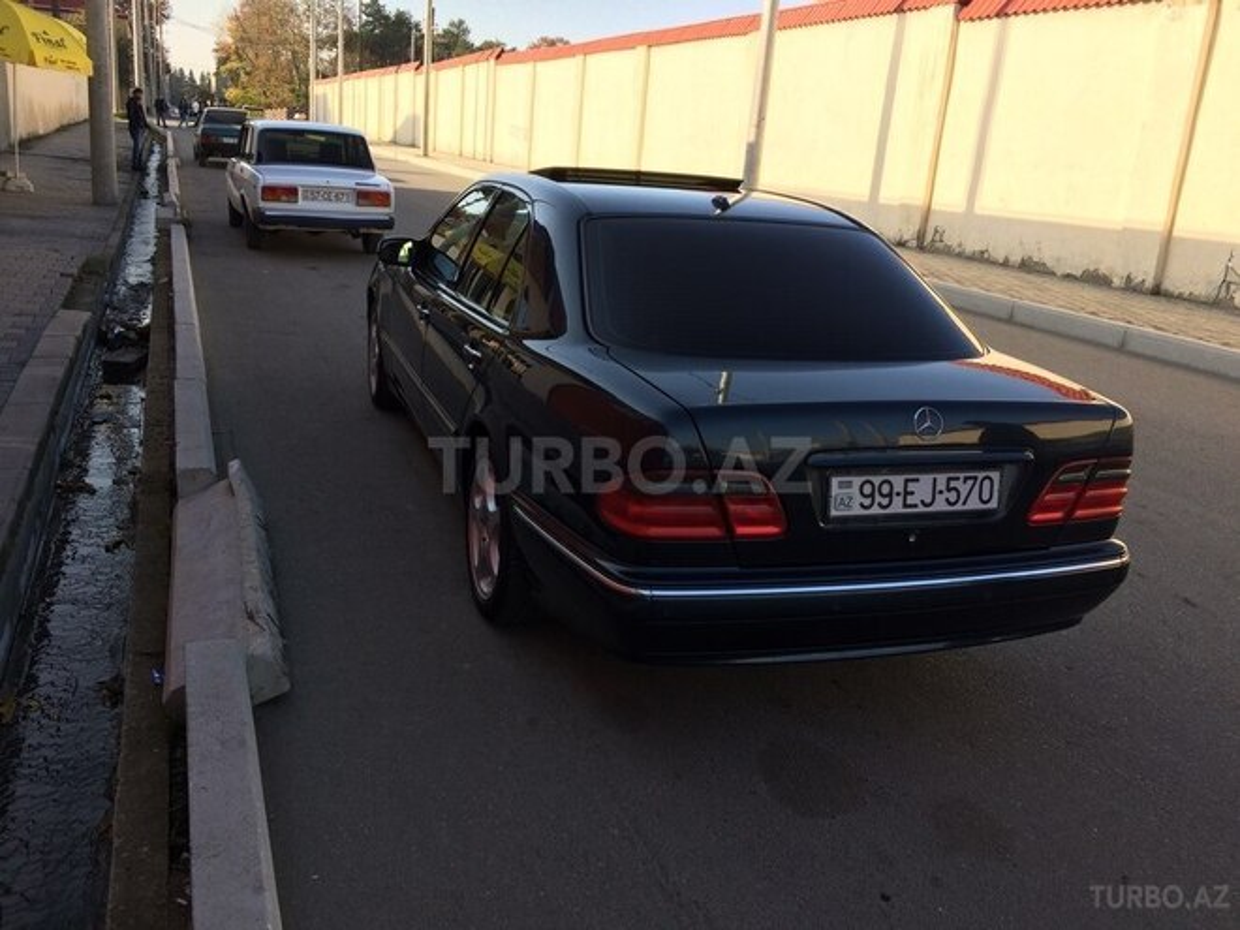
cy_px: 465
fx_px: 1039
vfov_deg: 48.2
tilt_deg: -16.5
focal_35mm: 29
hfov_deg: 61.7
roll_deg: -5.0
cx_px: 620
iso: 32
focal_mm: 4.15
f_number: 2.2
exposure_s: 1/746
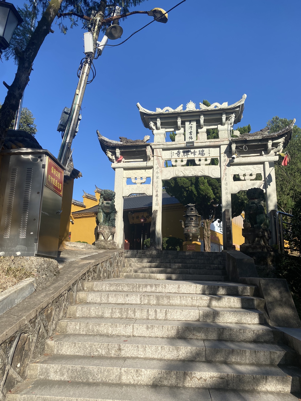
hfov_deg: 53.1
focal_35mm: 26
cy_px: 200
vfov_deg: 67.3
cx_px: 150
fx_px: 301
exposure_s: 1/2268
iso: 32
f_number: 1.8
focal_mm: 4.25
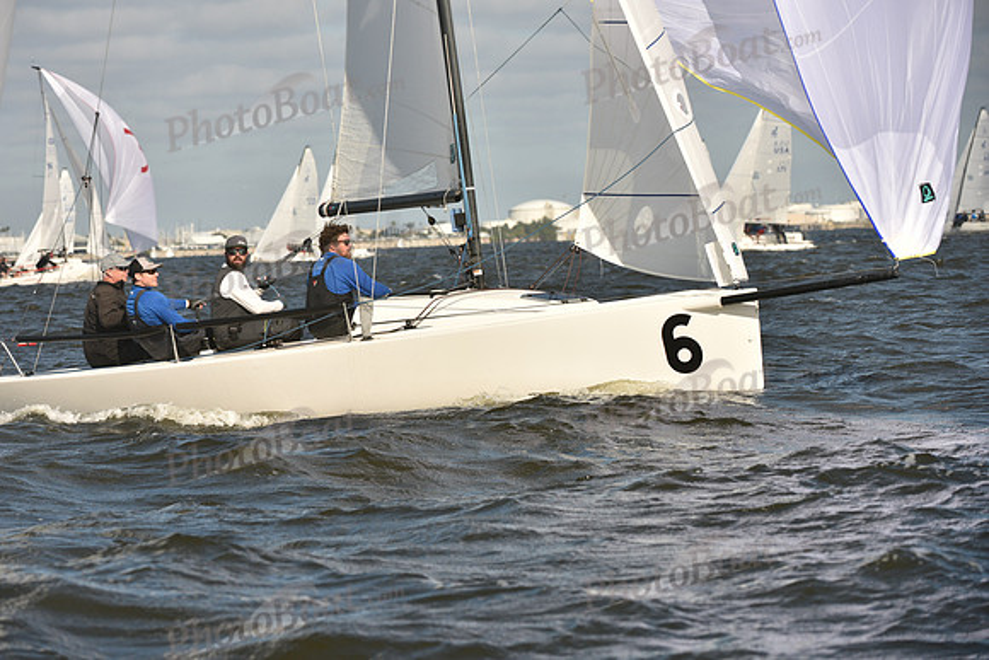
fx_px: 5495
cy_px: 330
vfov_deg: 6.9
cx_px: 494
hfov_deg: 10.3
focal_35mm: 200
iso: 250
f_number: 7.1
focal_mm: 200
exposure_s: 1/1250
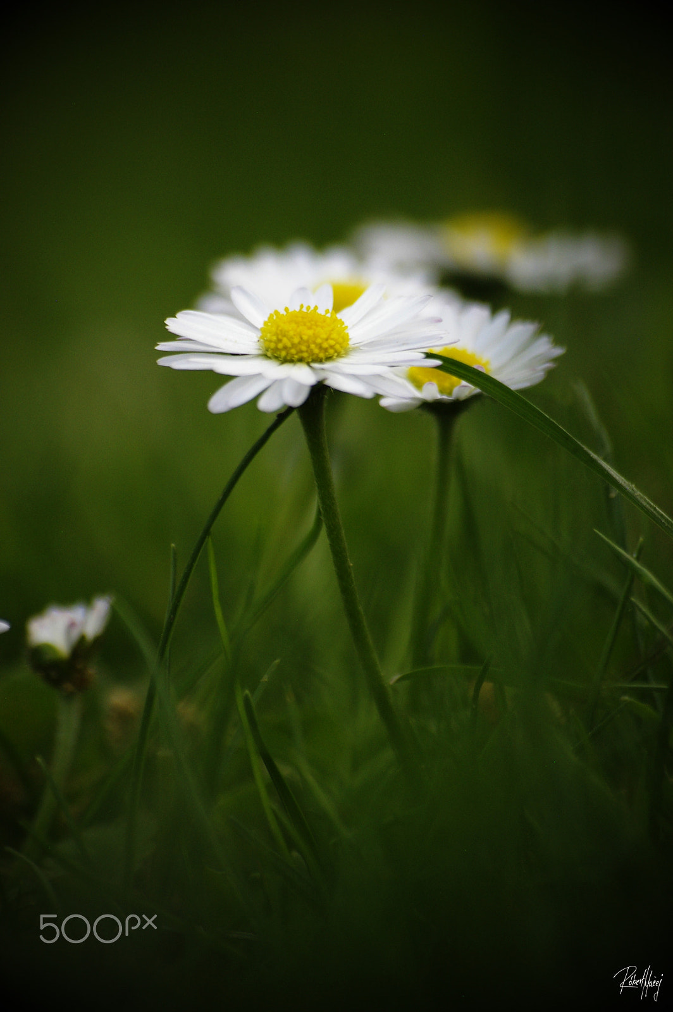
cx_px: 336
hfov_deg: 3.0
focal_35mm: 450
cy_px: 506
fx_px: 12640
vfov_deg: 4.6
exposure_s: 1/125
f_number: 5.6
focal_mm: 300
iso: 800
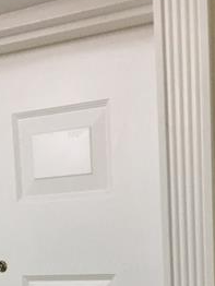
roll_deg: +3.7
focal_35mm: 85
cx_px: 62
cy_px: 368
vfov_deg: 21.0
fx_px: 703
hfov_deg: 17.3
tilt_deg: -11.5
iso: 80
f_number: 2.2
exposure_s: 1/30
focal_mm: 4.15
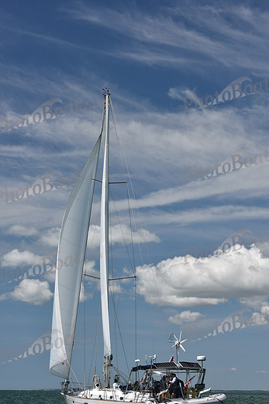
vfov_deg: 26.0
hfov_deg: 17.5
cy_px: 216
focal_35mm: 78
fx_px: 875
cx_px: 142
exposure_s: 1/800
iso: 320
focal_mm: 70
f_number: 7.1
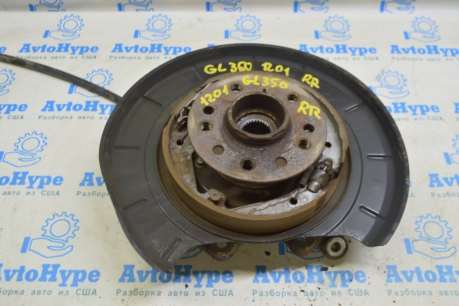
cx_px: 230
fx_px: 459
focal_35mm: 36
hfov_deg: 53.2
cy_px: 153
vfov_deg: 36.8
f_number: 5.6
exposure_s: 1/20
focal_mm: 24
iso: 400
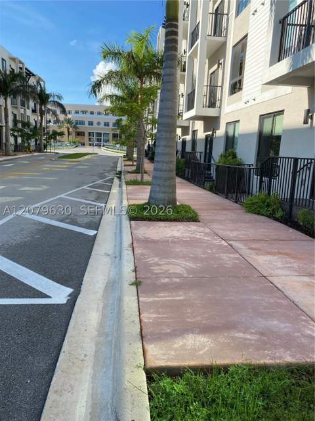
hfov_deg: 53.1
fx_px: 315
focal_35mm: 26
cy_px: 210
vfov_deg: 67.3
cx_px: 158
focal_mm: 4.25
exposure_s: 1/1484
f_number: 1.8
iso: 32
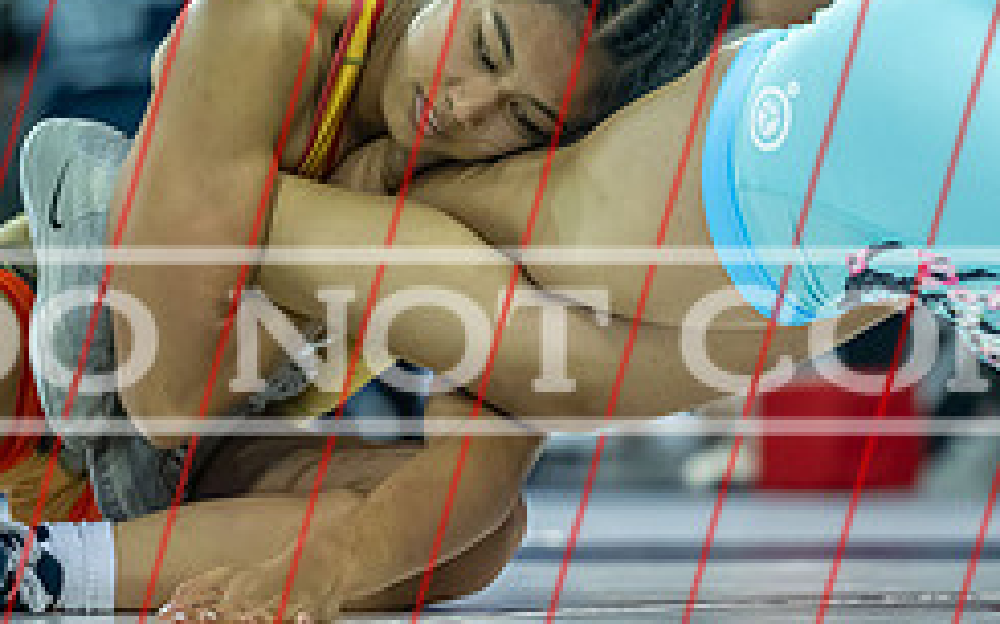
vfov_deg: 2.7
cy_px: 369
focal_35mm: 482
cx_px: 535
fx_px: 13133
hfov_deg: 4.4
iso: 2500
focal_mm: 200
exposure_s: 1/800
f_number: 2.8
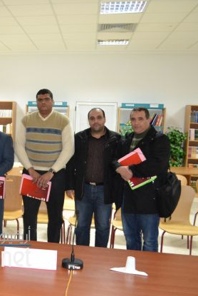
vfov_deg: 42.7
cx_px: -22
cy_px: 150
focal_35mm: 46
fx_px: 379
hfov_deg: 26.8
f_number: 3.8
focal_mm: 20
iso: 3200
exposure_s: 1/60
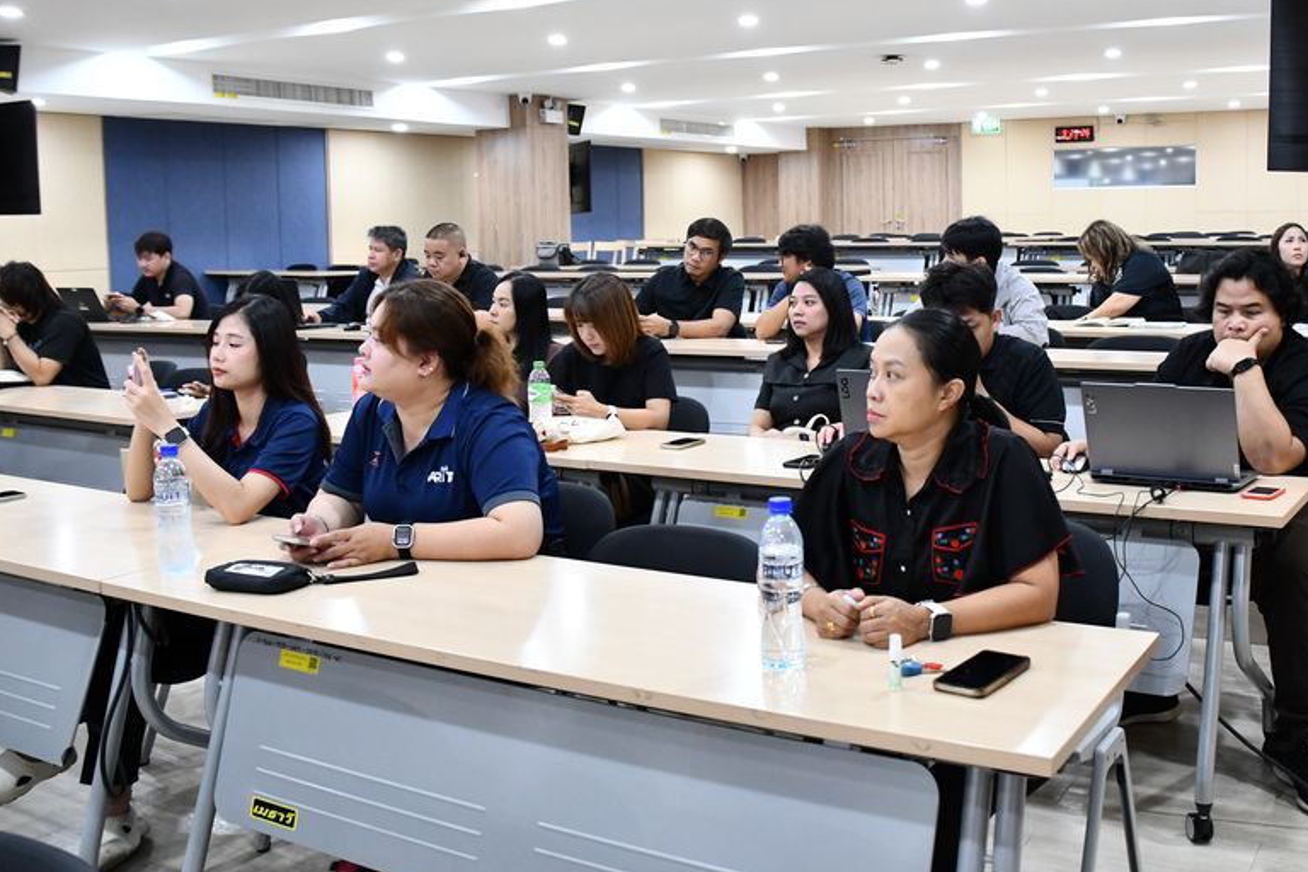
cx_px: 785
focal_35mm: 36
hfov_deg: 52.8
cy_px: 324
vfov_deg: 36.6
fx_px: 1308
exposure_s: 1/125
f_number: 3.5
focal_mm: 18
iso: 2000
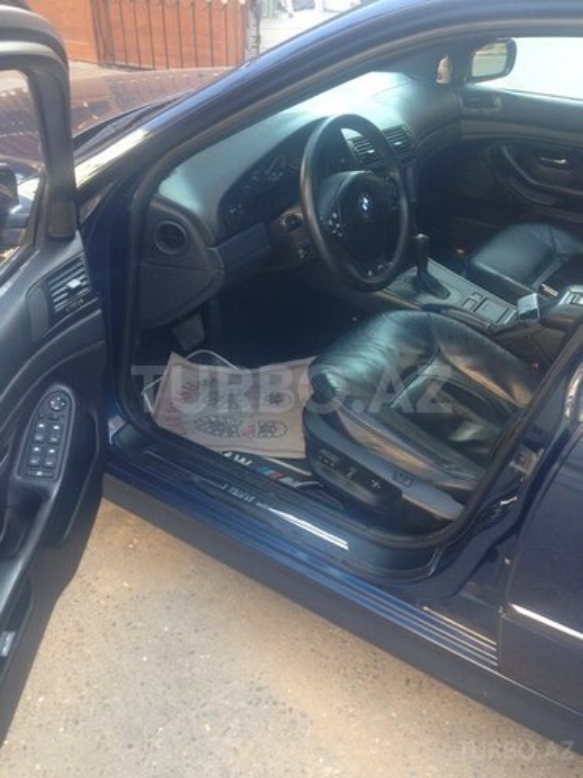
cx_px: 292
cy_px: 389
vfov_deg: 55.4
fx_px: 741
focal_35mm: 33
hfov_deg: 42.9
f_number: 2.4
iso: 50
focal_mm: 4.12
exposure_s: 1/40
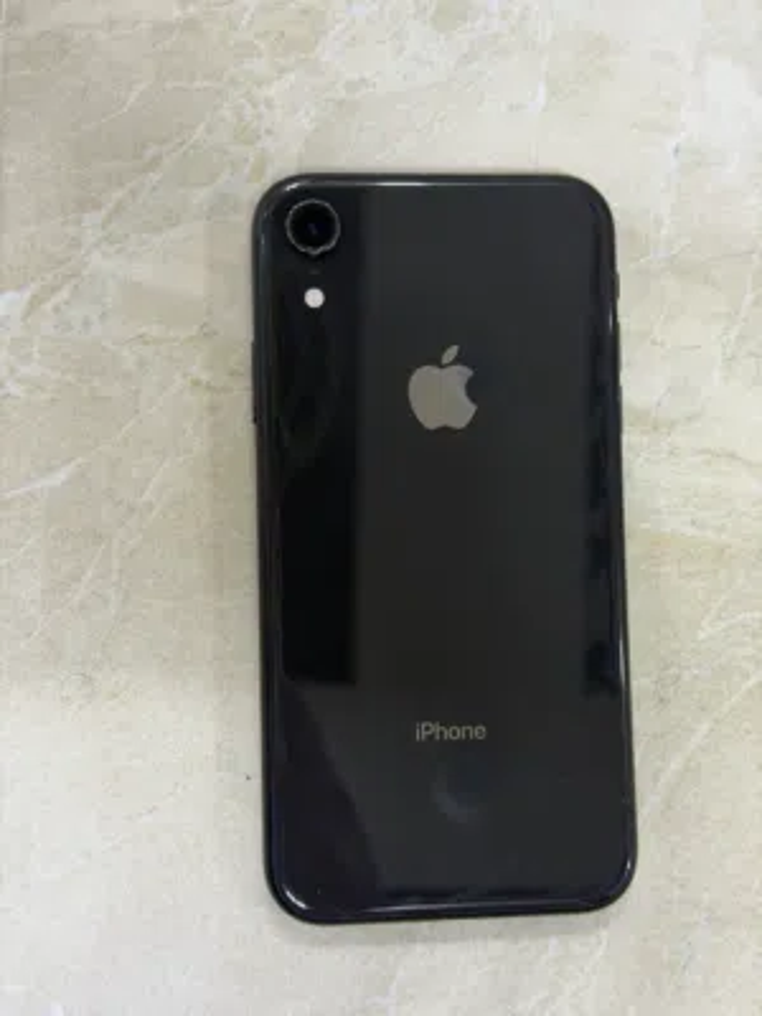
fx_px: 1409
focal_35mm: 48
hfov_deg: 30.3
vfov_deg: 39.7
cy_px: 508
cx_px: 381
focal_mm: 6.76
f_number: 1.78
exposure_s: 1/50
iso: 125
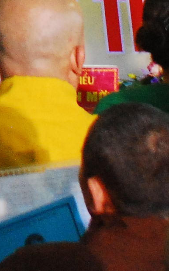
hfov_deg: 4.6
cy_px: -248
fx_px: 1975
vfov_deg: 7.6
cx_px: -390
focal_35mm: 268
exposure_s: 1/200
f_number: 5.6
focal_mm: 28
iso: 1250
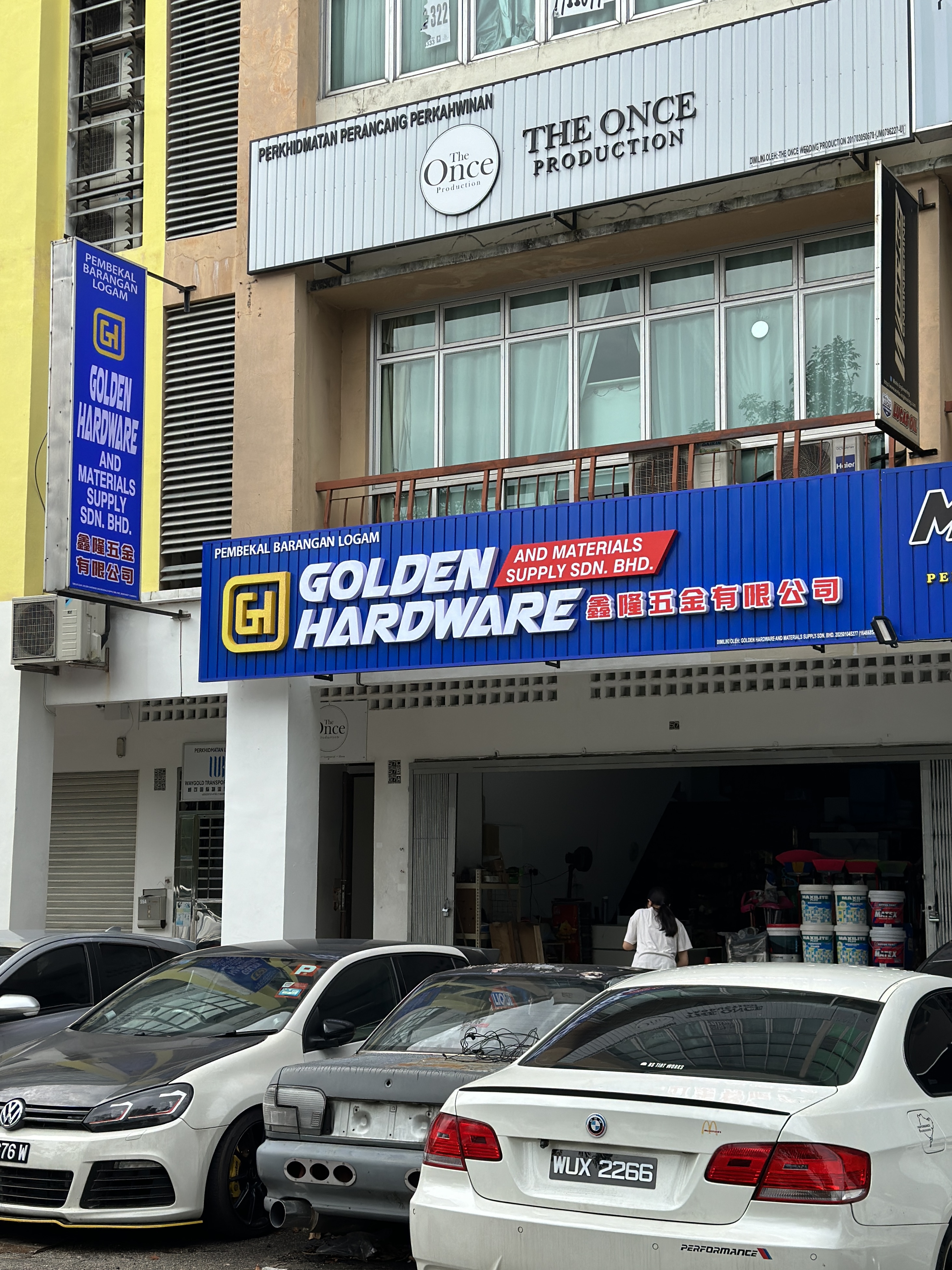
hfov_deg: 30.3
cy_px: 635
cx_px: 476
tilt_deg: +8.6
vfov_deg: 39.7
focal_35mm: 48
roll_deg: +0.1
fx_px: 1760
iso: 80
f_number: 1.78
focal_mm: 6.86
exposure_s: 1/3257
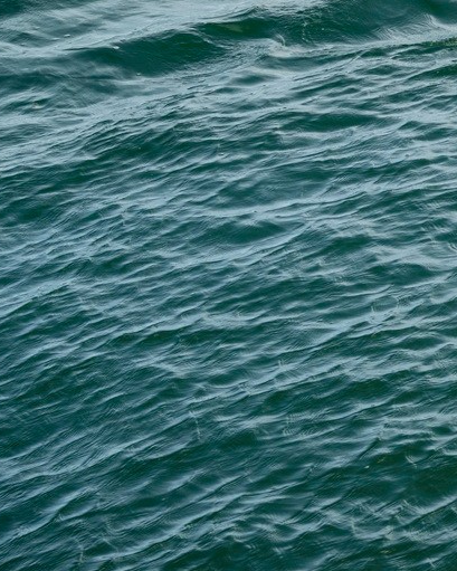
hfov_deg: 9.5
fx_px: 2236
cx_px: 1311
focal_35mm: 132
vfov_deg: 14.5
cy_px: 97
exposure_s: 1/400
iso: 100
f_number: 5.6
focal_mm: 30.3
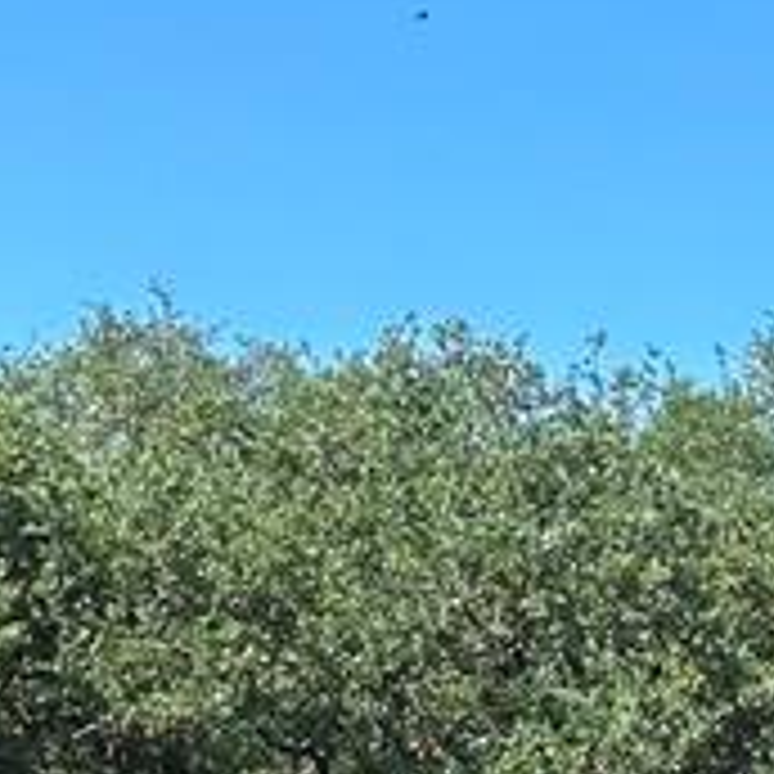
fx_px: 6400
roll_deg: -1.7
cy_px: 1026
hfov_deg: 6.9
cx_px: 752
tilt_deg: +6.2
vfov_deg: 6.9
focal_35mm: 253
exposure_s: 1/1880
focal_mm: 6.86
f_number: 1.78
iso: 64
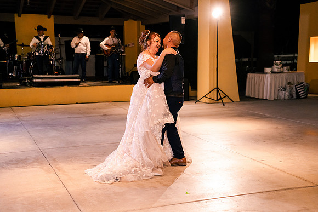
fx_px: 459
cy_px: 106
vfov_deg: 26.0
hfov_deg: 38.2
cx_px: 159
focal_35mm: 52
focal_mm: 52
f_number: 2.8
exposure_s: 1/250
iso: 3200
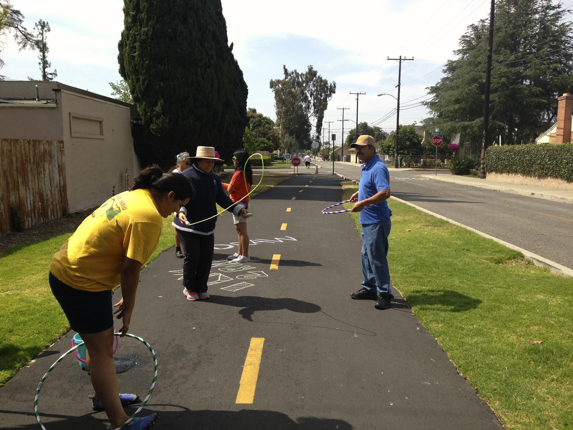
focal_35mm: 33
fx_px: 546
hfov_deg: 55.4
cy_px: 215
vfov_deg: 42.9
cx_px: 286
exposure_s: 1/1550
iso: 64
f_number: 2.4
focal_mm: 4.13
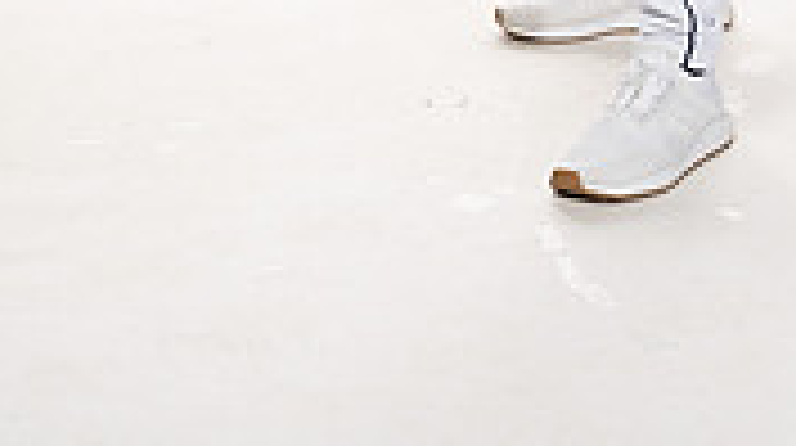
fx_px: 2867
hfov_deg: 15.8
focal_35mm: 136
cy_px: -559
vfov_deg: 8.3
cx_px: 490
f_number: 6.3
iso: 400
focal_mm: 51
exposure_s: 1/250
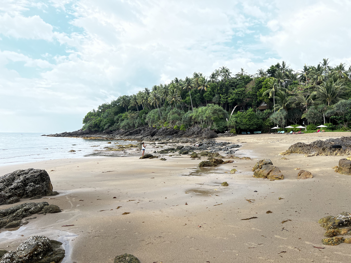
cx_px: 176
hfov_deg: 67.3
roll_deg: -0.5
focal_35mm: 26
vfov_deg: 53.1
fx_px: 264
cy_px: 132
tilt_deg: +1.0
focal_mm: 5.7
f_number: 1.5
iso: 50
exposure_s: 1/1295
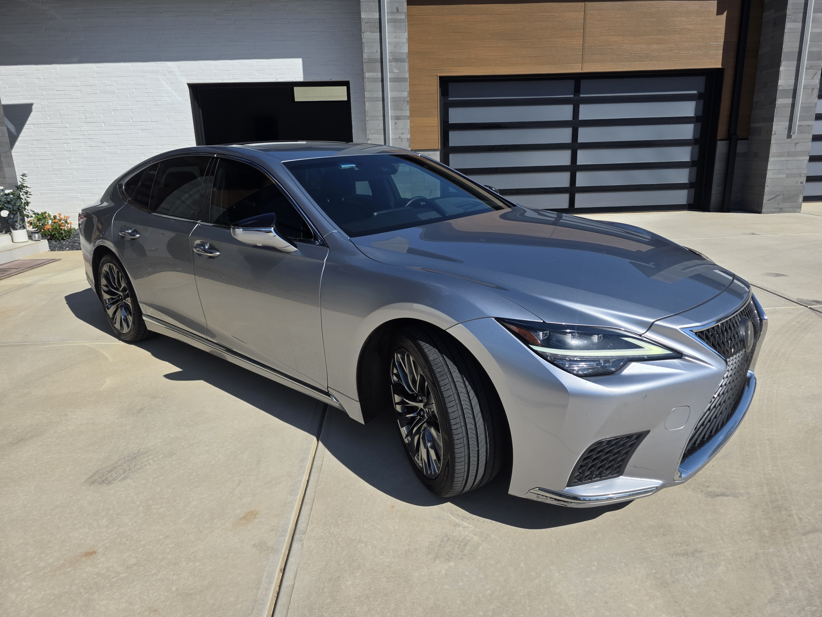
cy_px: 308
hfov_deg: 73.9
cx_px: 411
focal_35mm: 23
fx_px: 546
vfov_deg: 58.9
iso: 80
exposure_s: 1/7944
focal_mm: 6.3
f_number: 1.7
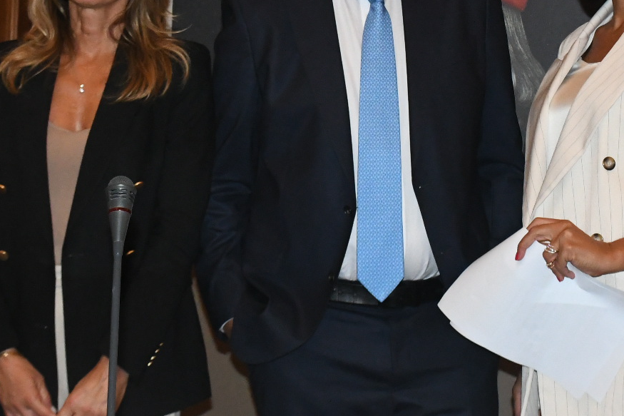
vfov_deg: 13.6
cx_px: 356
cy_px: 47
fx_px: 1733
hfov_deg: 20.4
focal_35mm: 100
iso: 4000
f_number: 8
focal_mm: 27
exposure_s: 1/250
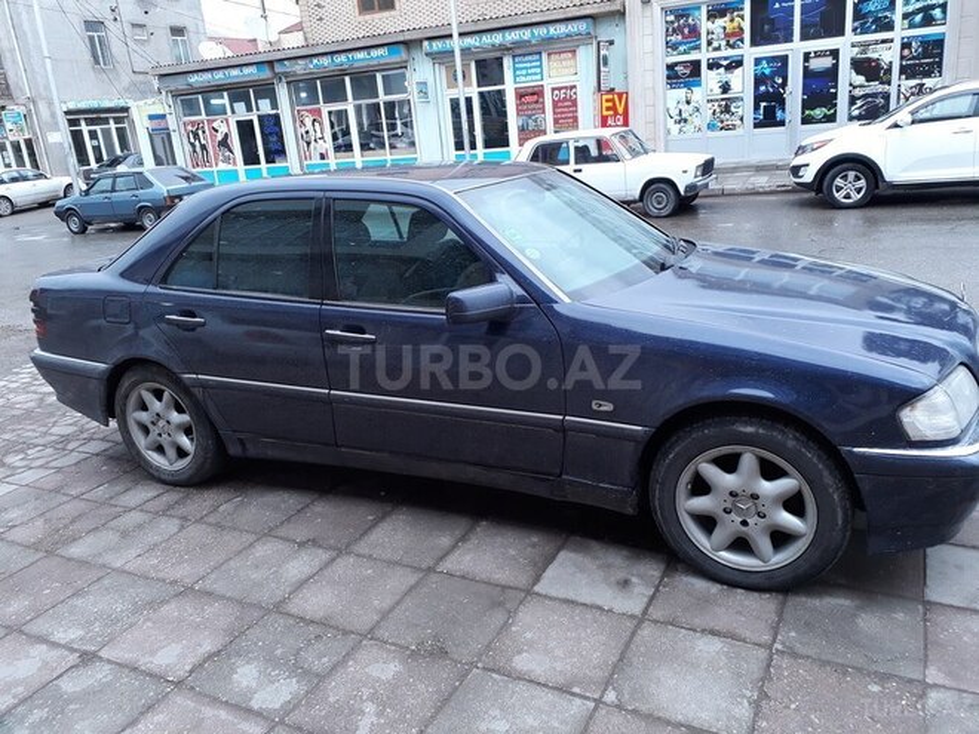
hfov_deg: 65.3
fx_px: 764
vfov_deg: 51.4
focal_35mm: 27
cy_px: 367
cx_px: 490
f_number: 1.9
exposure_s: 1/100
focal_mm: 3.6
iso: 64
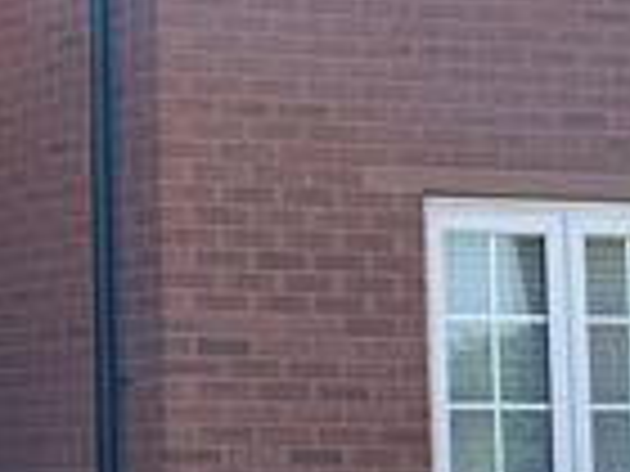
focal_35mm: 190
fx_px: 3458
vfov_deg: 7.8
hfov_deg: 9.9
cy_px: 103
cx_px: -441
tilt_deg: +5.8
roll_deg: -0.1
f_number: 1.5
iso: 50
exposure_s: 1/2632
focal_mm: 5.7
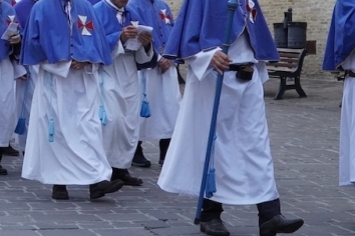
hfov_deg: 15.4
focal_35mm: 132
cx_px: 87
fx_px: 1303
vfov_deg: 10.3
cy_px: -10
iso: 2000
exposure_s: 1/320
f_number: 4
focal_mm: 39
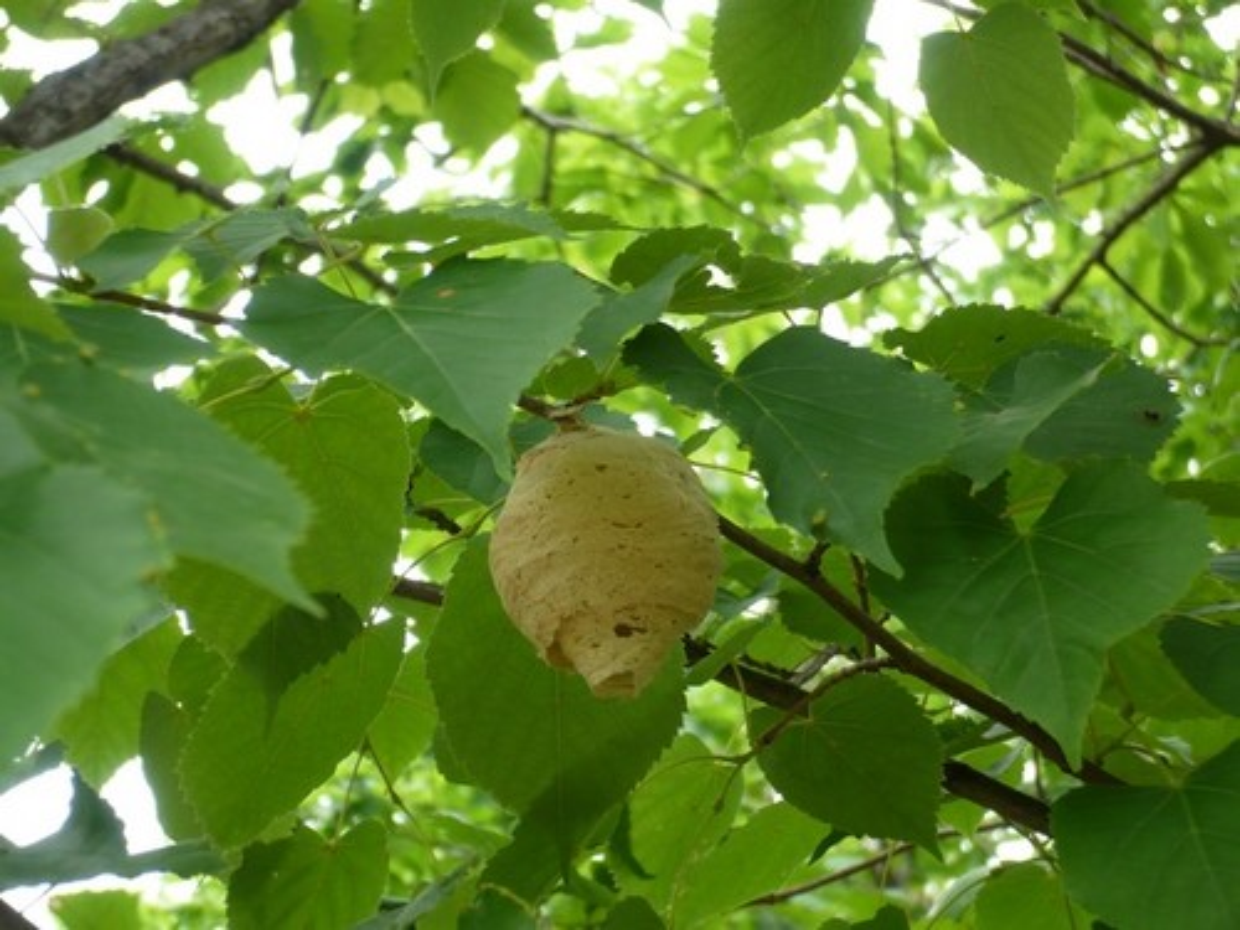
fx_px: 3761
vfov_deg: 14.1
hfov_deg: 18.7
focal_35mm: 105
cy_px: 465
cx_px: 620
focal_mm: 17.4
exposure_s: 1/50
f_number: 5
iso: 100
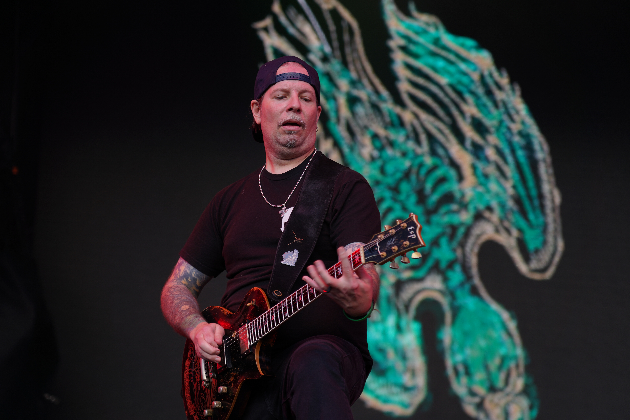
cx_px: 315
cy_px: 210
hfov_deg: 19.5
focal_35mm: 105
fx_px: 1837
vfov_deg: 13.0
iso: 160
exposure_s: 1/125
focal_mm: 105
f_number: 4
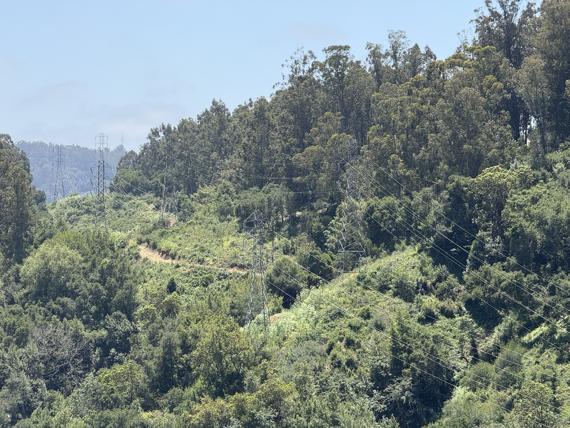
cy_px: 214
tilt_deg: +0.3
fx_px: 1976
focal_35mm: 120
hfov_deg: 16.4
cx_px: 285
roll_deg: -0.2
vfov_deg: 12.3
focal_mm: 15.66
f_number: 2.8
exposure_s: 1/951
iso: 50
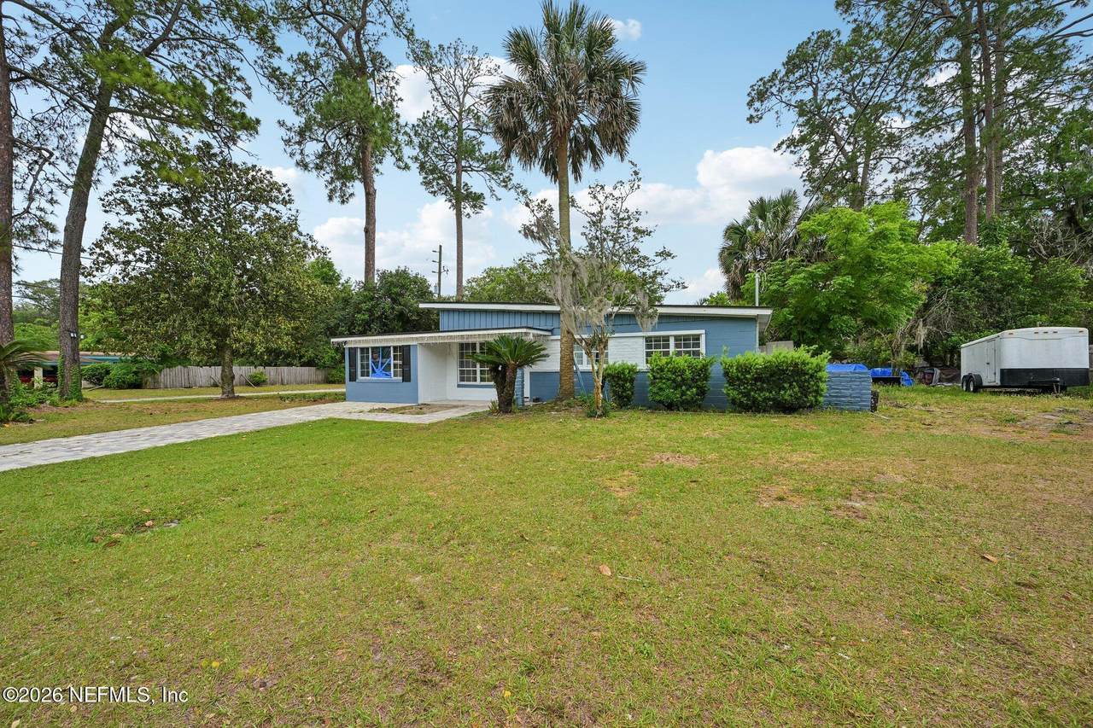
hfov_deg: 104.3
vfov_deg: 81.2
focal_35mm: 14
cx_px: 546
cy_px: 364
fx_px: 425
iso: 100
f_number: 8
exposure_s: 1/90
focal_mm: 14
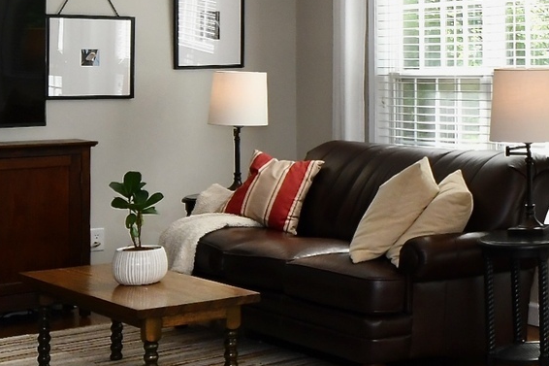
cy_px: 81
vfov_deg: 17.8
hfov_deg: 22.9
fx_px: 1159
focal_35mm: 76
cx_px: 762
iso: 640
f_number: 7.1
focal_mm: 14
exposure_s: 1/200
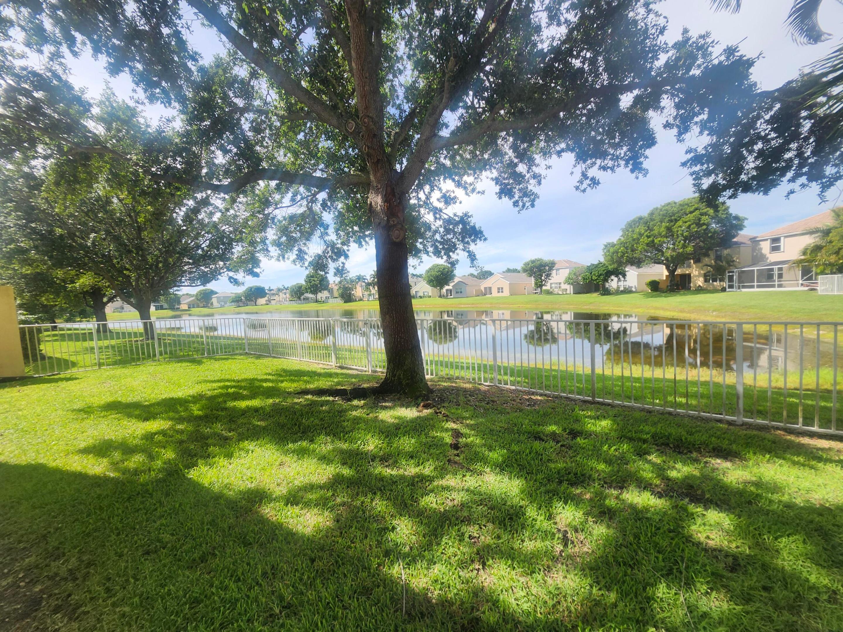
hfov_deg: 106.2
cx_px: 422
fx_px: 317
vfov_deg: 89.9
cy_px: 316
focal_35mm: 13
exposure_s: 1/1132
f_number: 2.2
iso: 40
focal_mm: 1.74
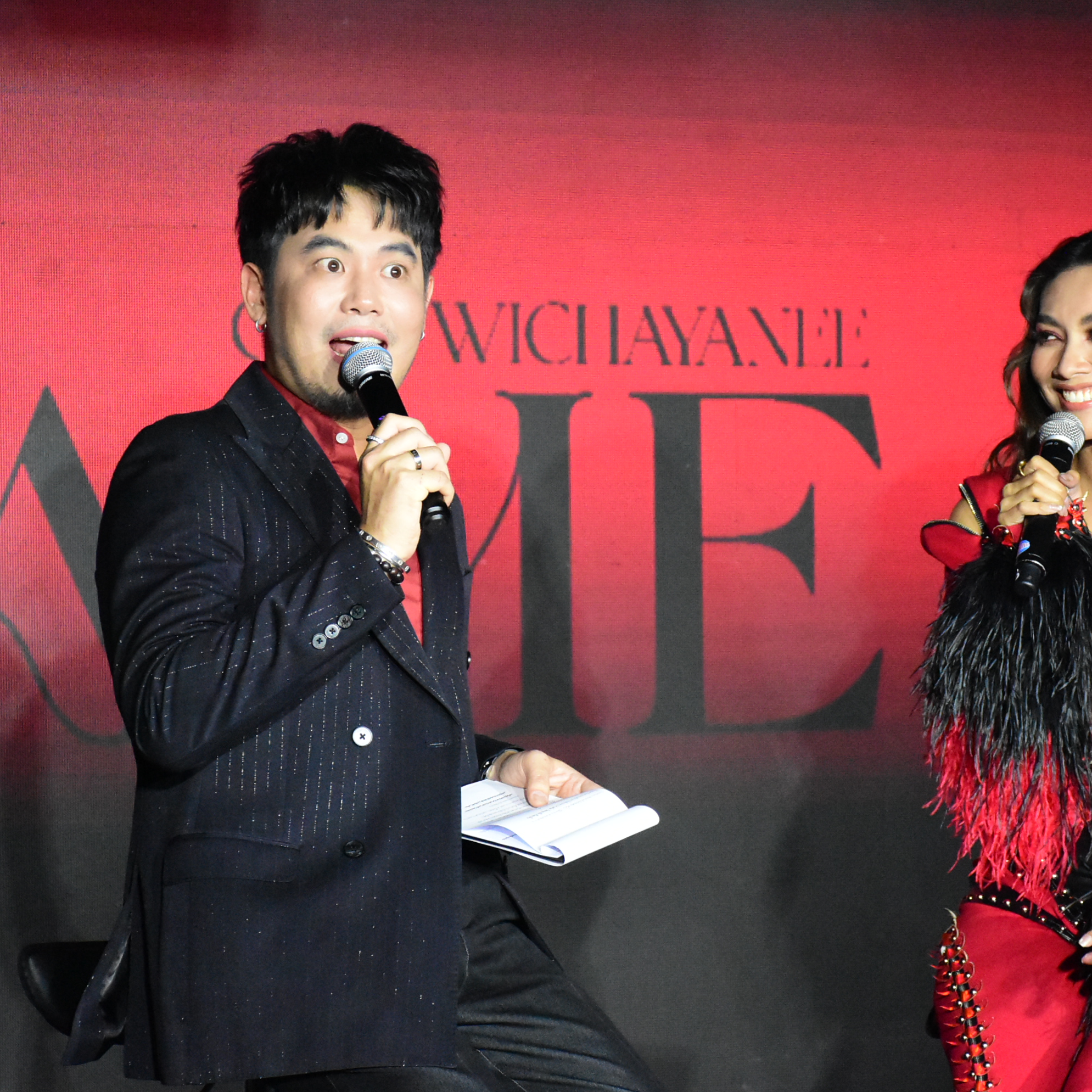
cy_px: 547
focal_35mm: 119
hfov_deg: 14.6
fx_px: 4247
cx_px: 767
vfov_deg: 14.7
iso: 8000
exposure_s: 1/200
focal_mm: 62
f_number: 5.6
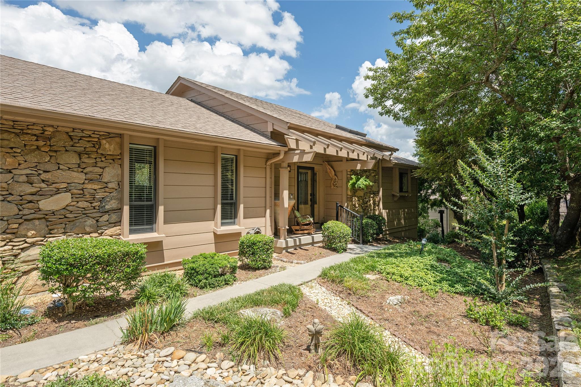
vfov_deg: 65.9
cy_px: 194
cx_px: 290
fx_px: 299
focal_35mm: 18
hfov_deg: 88.4
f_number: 7.1
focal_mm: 18.5
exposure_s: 1/800
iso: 320
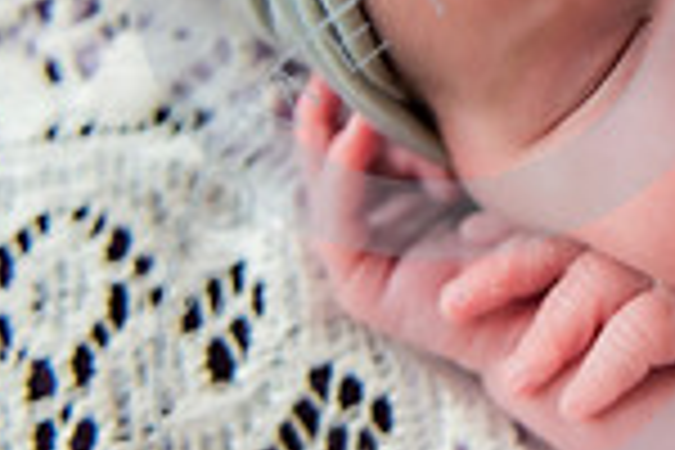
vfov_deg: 11.1
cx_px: 815
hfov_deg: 16.1
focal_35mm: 122
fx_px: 2287
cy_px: -20
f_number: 2.8
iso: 800
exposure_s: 1/125
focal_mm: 31
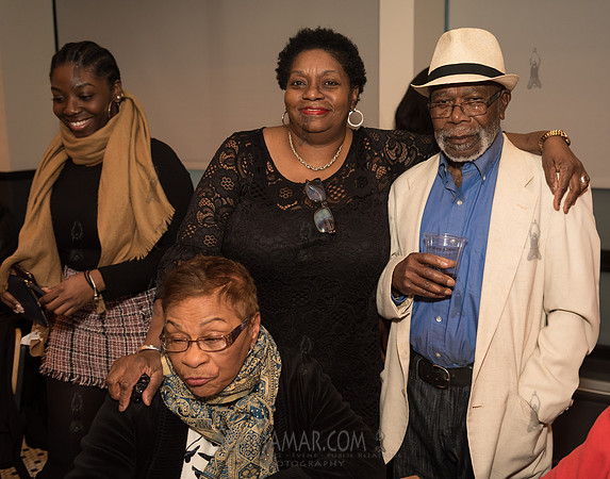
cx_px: 359
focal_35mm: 39
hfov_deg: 47.0
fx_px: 698
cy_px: 240
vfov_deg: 37.9
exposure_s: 1/320
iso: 1250
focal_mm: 35
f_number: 3.5
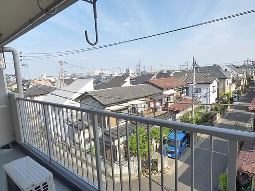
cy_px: 96
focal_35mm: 20
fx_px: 147
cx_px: 128
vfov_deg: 66.0
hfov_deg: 81.7
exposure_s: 1/320
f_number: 5.6
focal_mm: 3.58
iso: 400
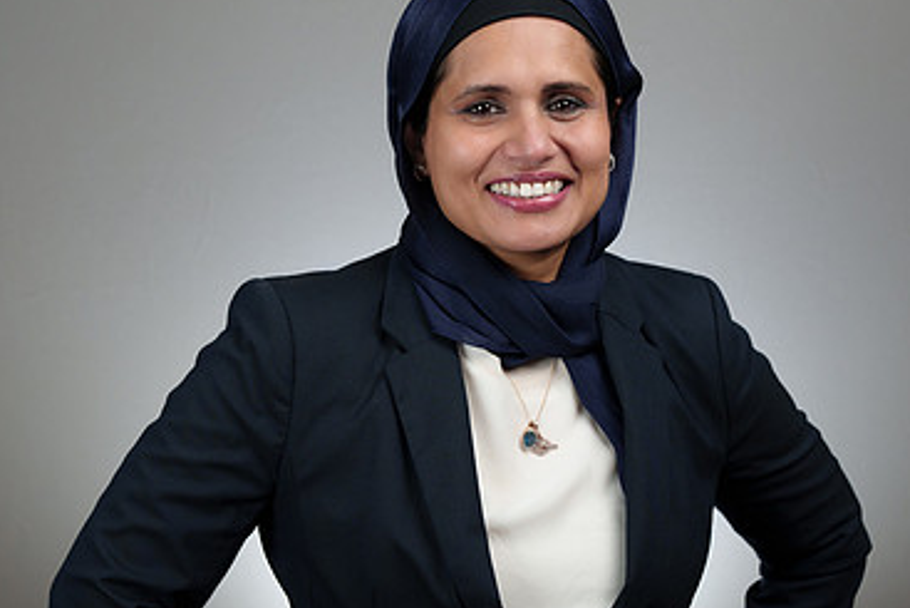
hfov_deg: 25.7
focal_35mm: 79
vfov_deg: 17.3
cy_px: 225
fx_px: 1998
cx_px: 476
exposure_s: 1/250
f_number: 4
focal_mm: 50
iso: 640
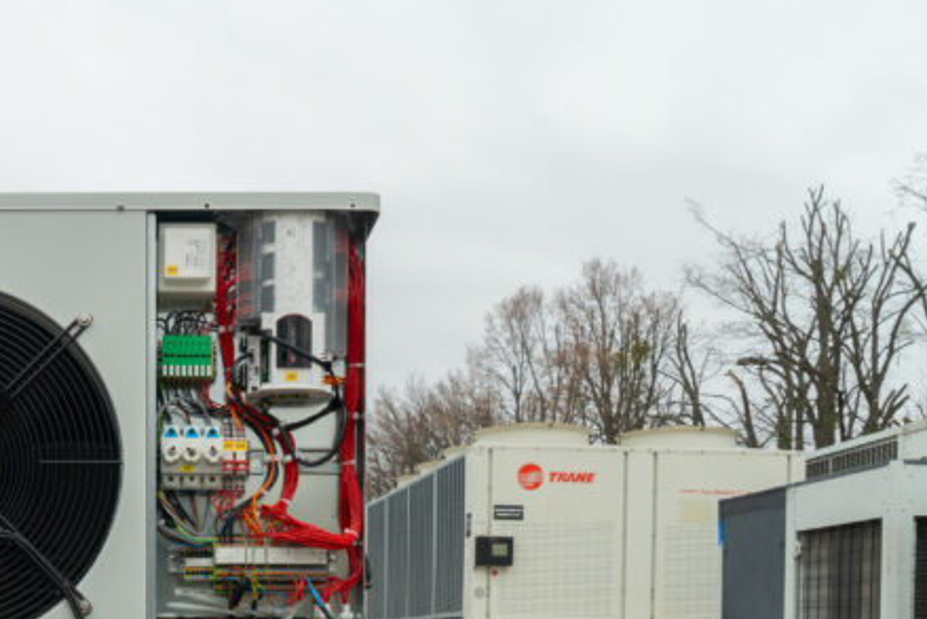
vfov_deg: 22.7
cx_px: 144
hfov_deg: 34.2
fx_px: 1442
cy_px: 696
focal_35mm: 56
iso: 250
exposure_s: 1/80
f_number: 10
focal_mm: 24
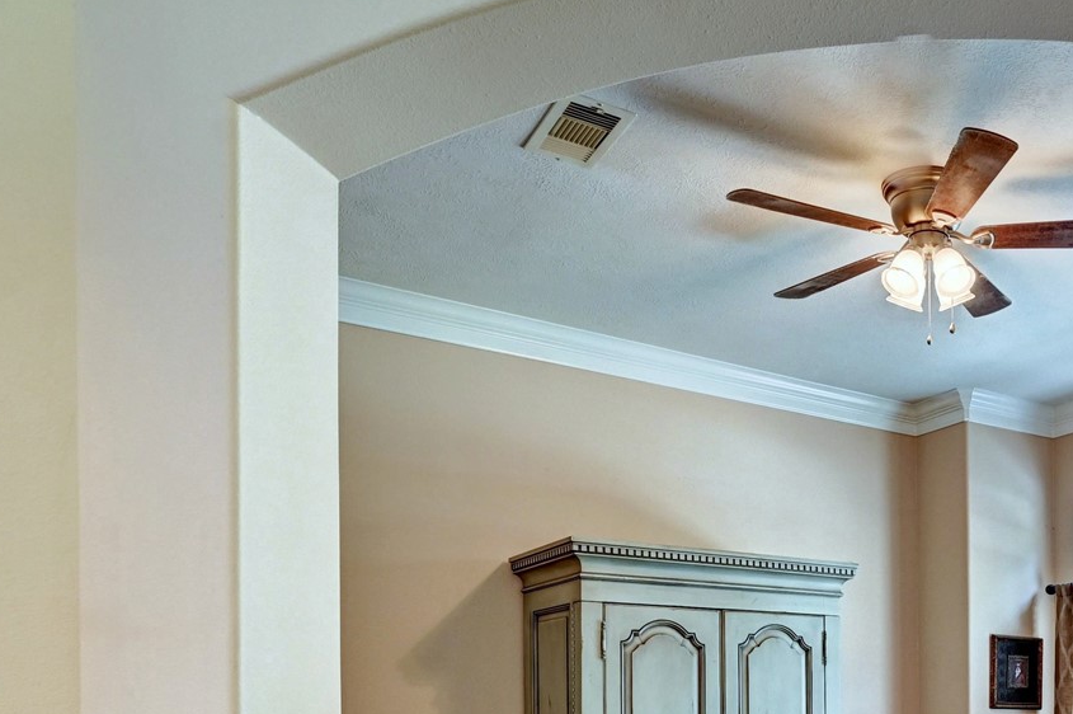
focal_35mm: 36
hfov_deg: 48.4
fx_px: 1072
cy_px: 711
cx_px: 937
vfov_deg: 33.7
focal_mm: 14
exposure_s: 1/5
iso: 400
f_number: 8
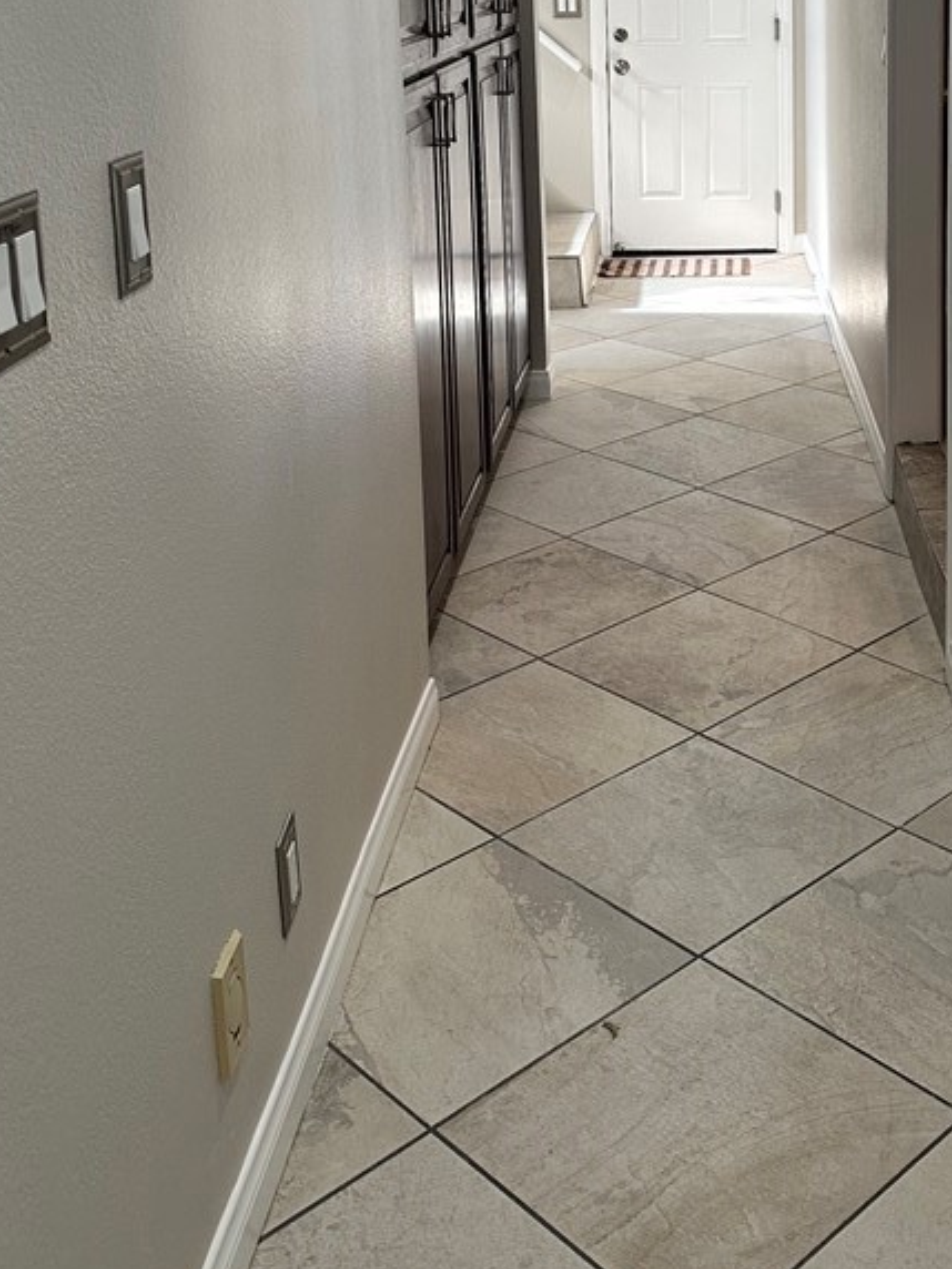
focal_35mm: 43
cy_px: 200
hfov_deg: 32.7
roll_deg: +0.4
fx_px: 1577
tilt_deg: -8.8
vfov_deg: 41.4
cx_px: 752
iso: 100
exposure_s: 1/120
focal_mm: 6.86
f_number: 1.78
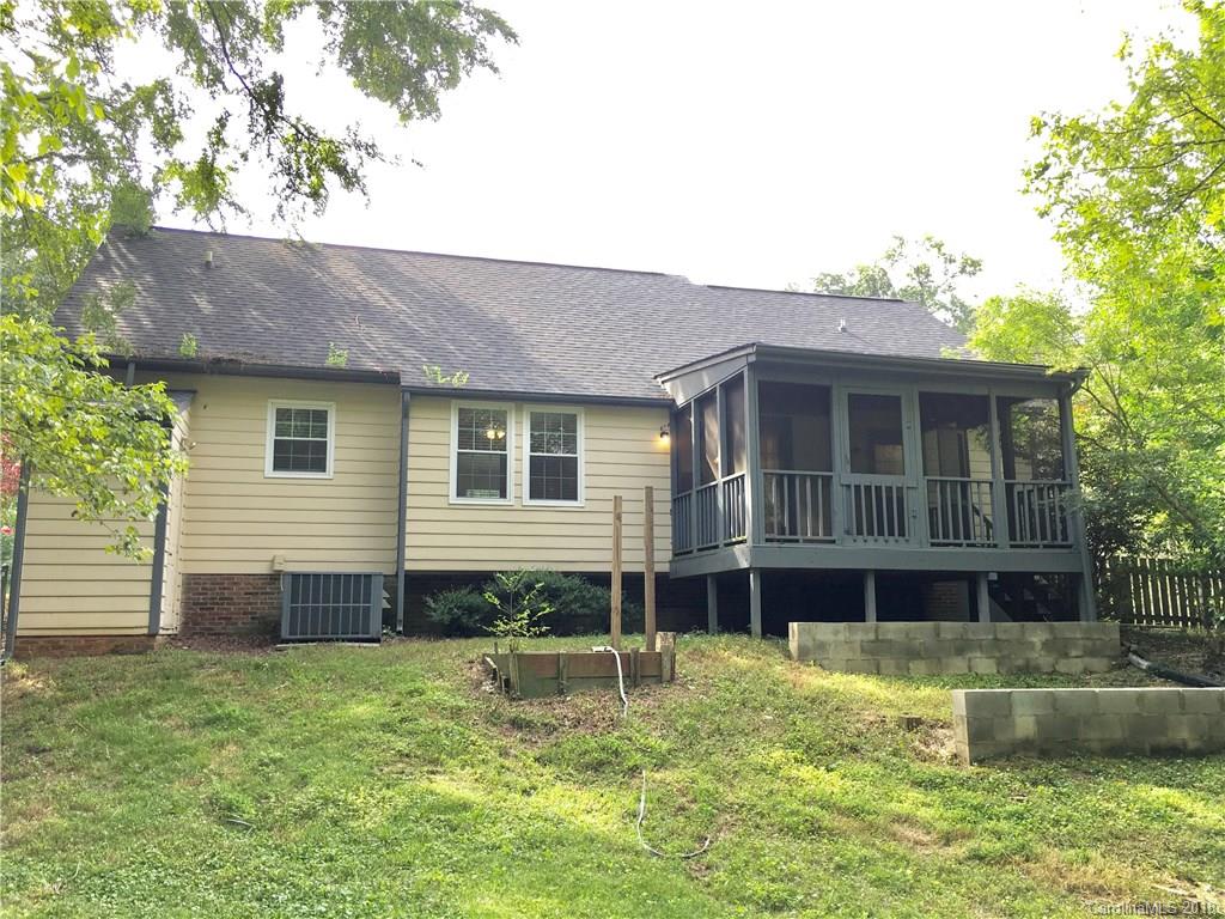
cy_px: 460
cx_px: 612
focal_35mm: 29
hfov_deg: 61.7
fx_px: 1026
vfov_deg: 48.2
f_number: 2.2
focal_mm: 4.15
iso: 25
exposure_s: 1/120
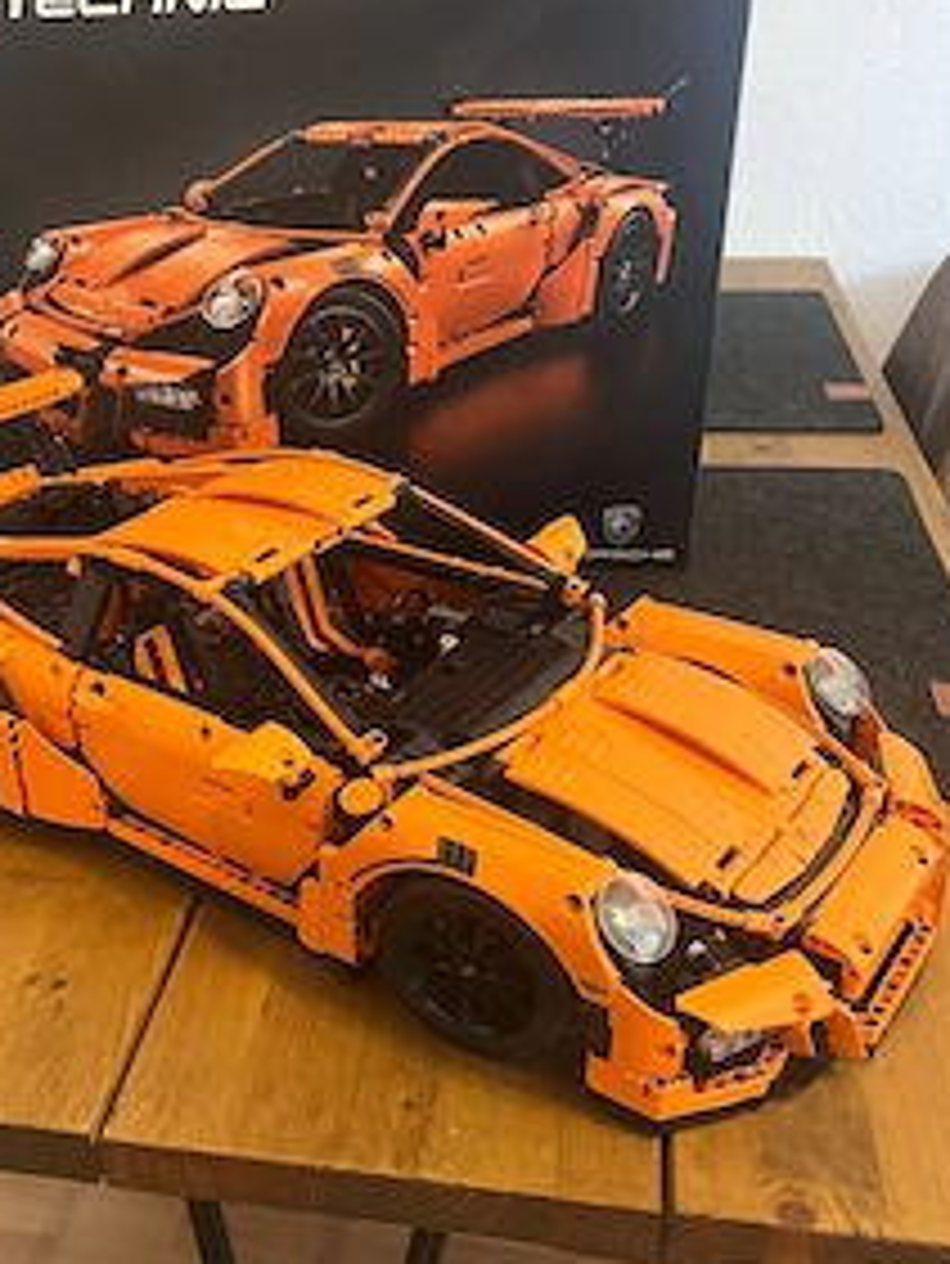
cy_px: 733
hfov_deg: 38.3
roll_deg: +3.9
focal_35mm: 37
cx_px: 315
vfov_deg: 49.9
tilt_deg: -30.9
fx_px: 1353
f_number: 1.5
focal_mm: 5.7
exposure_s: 1/33
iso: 400
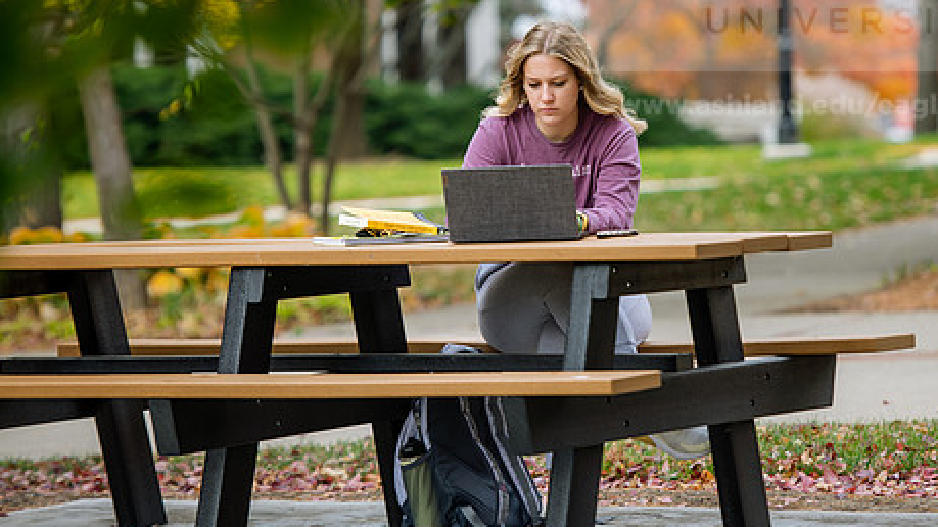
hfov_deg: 10.2
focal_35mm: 212
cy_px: 148
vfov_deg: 5.7
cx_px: 525
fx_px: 5272
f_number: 3.2
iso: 160
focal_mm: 160
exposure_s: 1/320
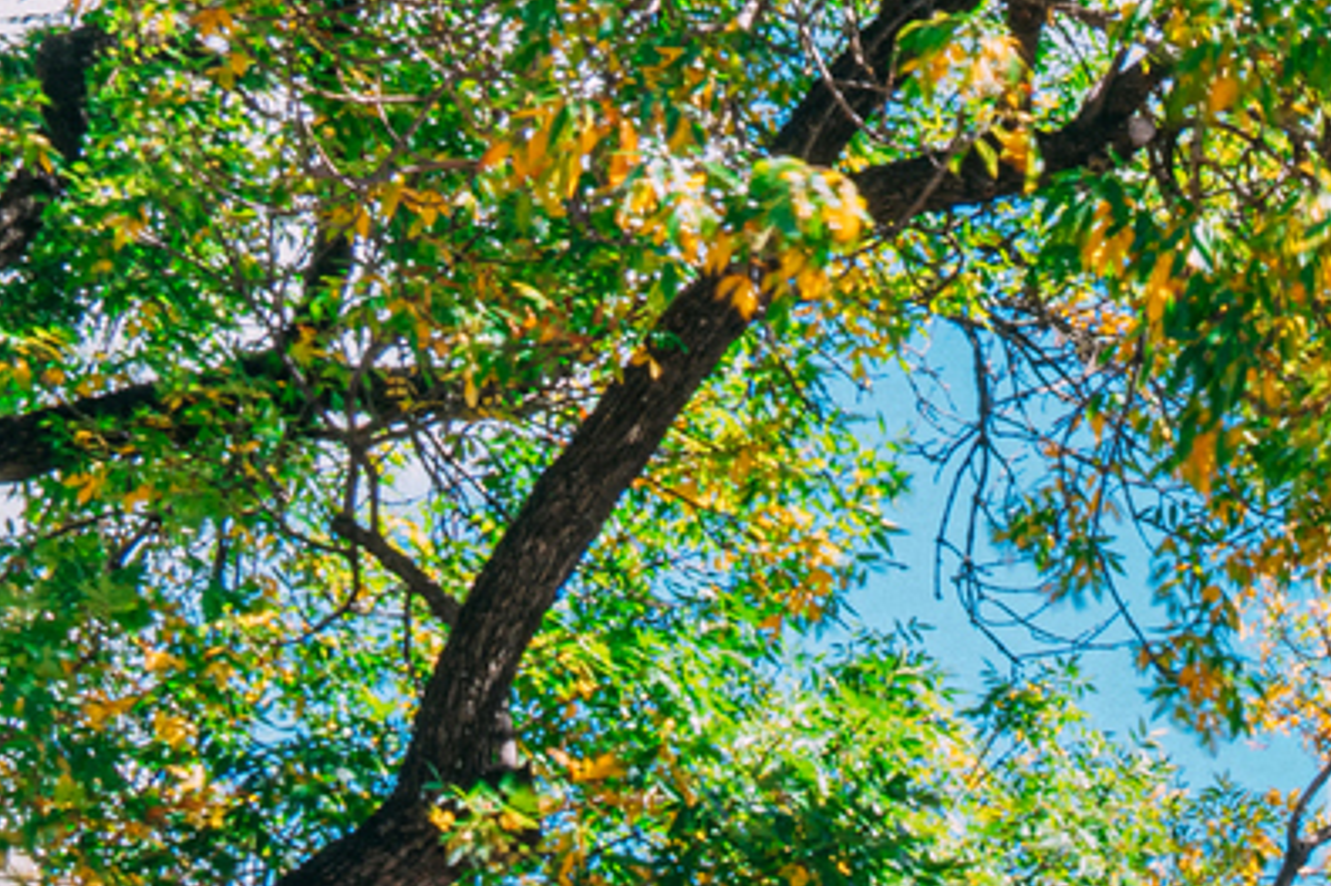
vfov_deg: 10.3
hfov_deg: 14.3
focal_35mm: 129
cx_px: 2266
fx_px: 4767
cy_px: 1327
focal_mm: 24
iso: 50
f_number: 22
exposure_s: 1/8
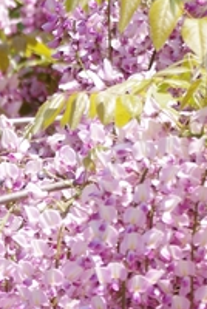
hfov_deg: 1.7
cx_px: -21
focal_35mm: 828
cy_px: 586
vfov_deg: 2.5
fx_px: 7116
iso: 100
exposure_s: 1/320
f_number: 5
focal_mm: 108
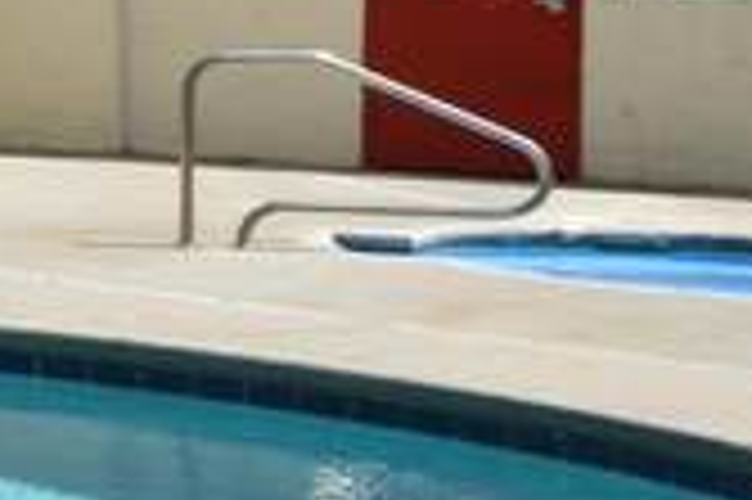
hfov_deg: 11.9
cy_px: -88
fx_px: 2400
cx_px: -1342
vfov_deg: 11.7
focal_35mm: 115
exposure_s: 1/320
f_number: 9
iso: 100
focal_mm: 10
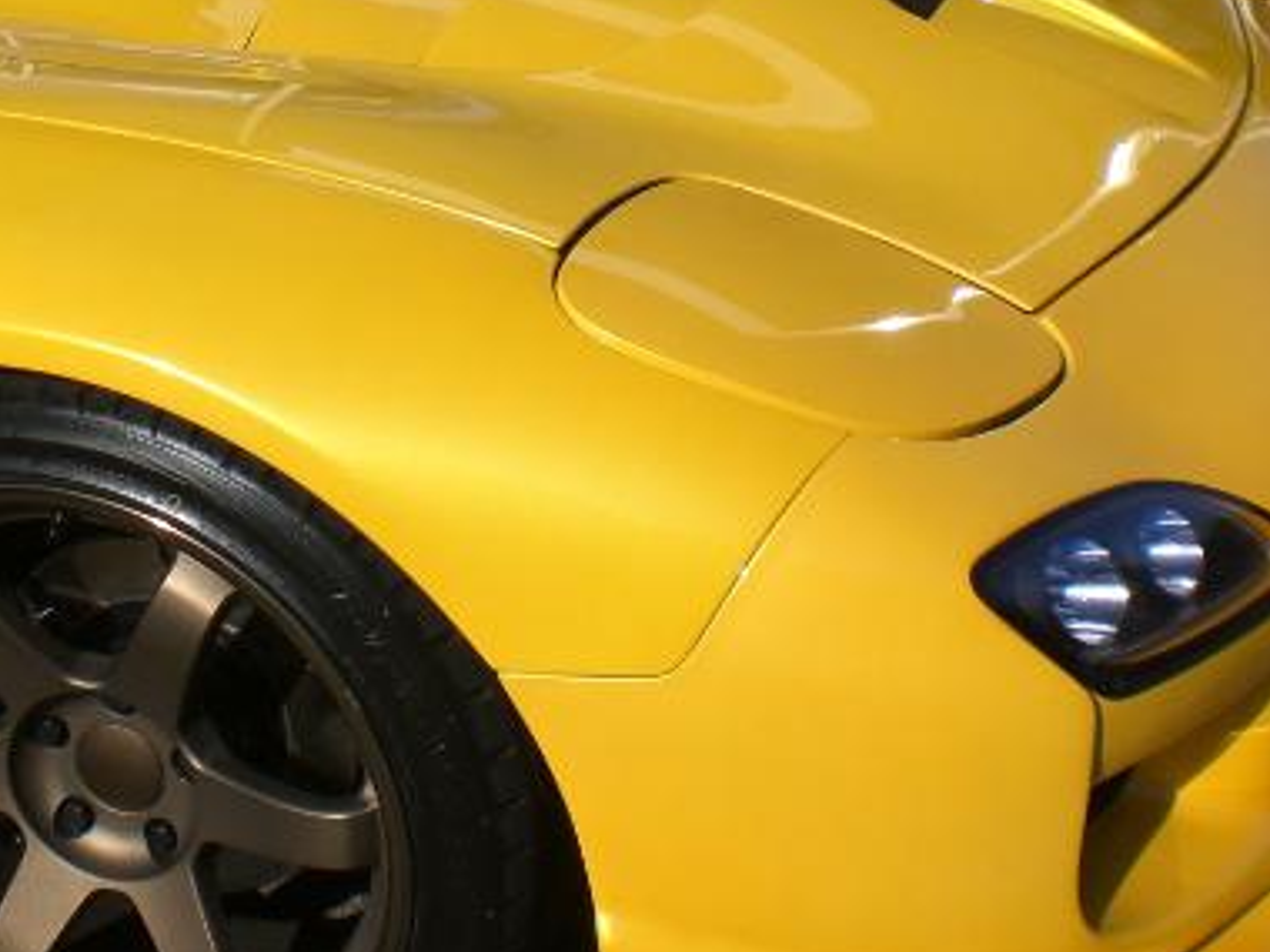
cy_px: 210
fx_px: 2935
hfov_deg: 24.1
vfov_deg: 18.3
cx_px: 311
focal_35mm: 80
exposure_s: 1/800
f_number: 4.4
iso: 50
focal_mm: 6.3
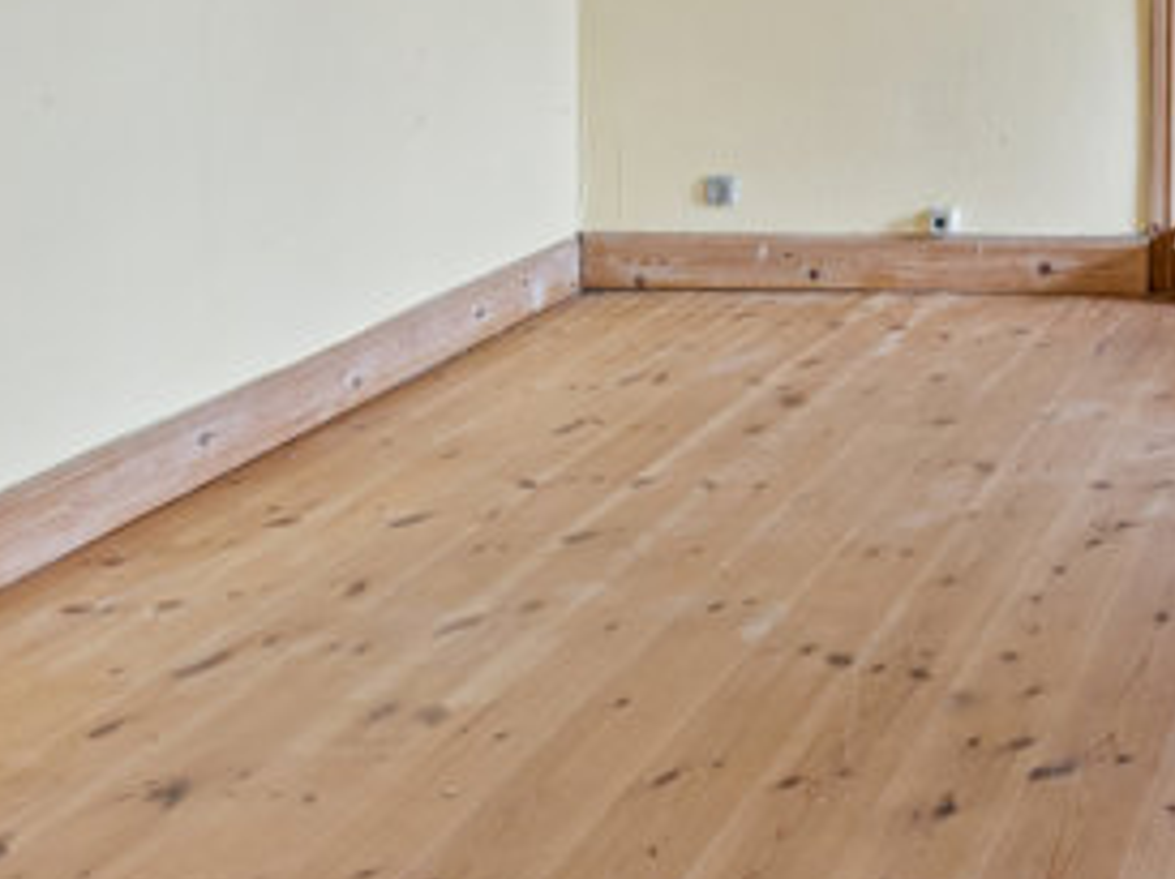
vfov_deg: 22.1
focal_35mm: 61
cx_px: 1565
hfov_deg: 26.4
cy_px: -182
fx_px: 2072
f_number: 8
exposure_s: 1/5
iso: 200
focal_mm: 14.5
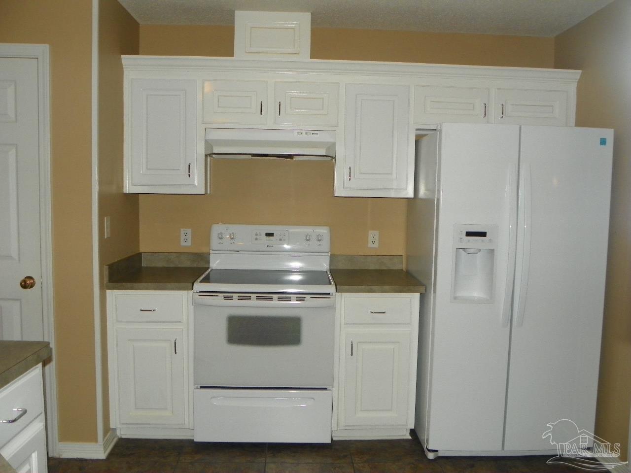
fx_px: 547
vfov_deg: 46.8
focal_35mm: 30
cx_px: 316
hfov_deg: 60.0
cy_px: 236
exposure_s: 1/125
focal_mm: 5.3
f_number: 2.8
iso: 200
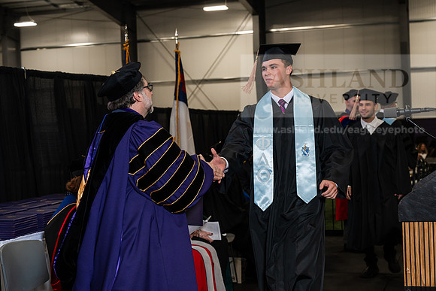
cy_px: 146
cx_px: 218
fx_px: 763
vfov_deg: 21.6
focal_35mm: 63
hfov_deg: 31.9
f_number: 5
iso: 1250
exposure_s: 1/200
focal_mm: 63
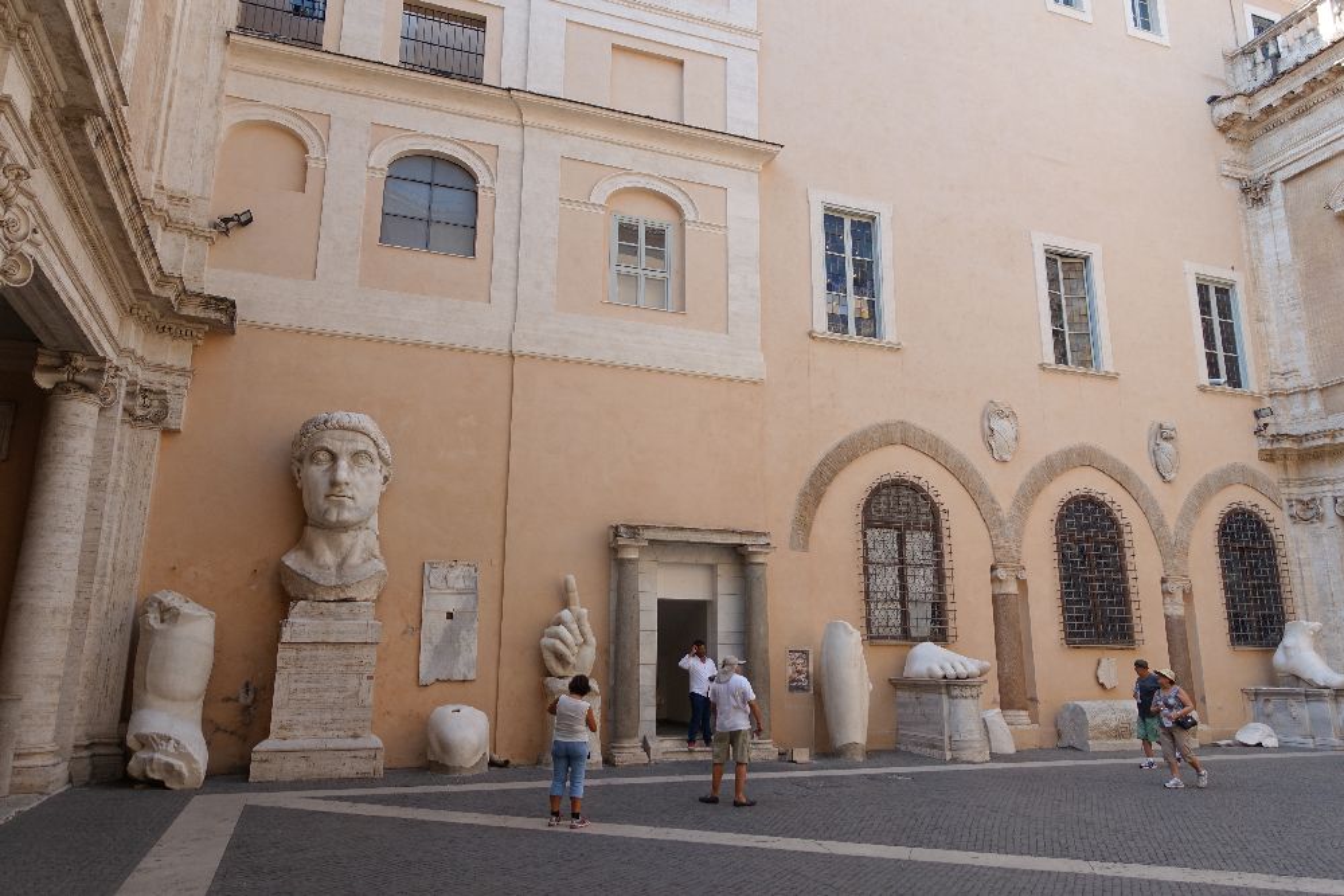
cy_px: 448
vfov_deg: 53.1
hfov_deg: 73.7
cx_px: 672
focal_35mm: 24
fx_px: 896
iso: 125
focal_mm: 8.8
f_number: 2.8
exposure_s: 1/800
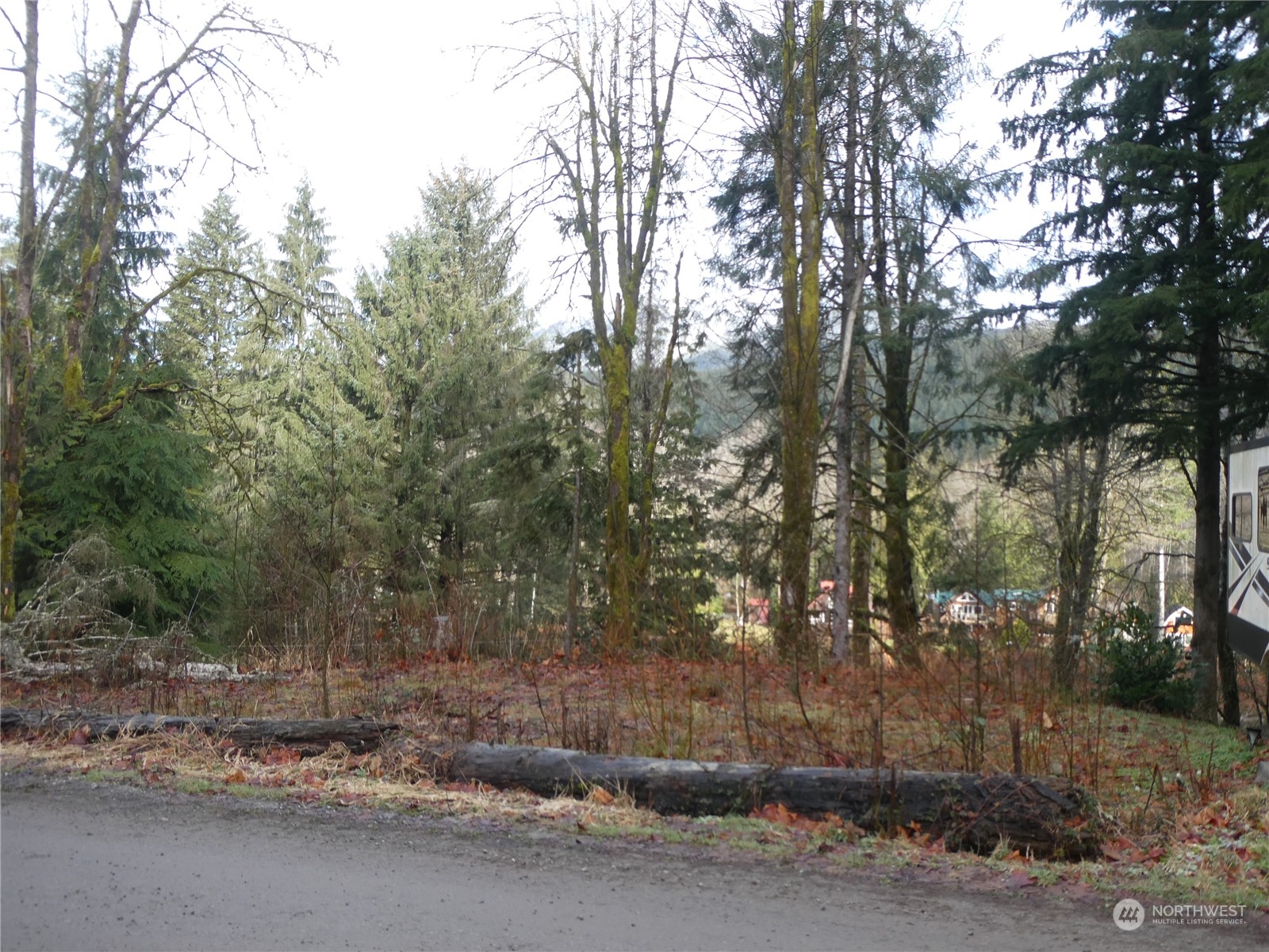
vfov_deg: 45.4
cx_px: 634
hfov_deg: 58.4
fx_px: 1136
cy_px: 476
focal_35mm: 31
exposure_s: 1/125
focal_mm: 5.4
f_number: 3.5
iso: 80
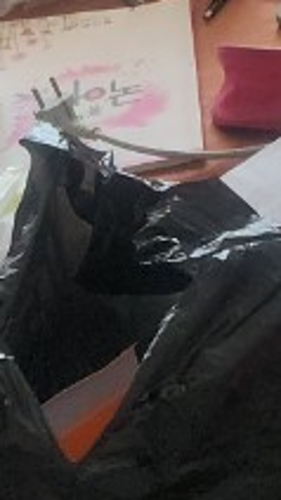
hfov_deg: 8.0
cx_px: 283
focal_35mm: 151
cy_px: -118
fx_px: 2003
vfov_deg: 13.8
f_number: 1.8
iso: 100
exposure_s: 1/60
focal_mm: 5.4
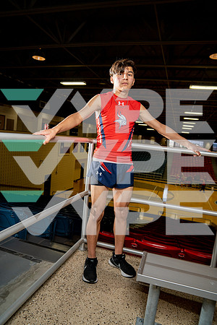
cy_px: 162
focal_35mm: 24
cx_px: 108
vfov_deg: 73.7
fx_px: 217
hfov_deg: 53.1
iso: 320
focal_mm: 24
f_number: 3.5
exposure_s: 1/250
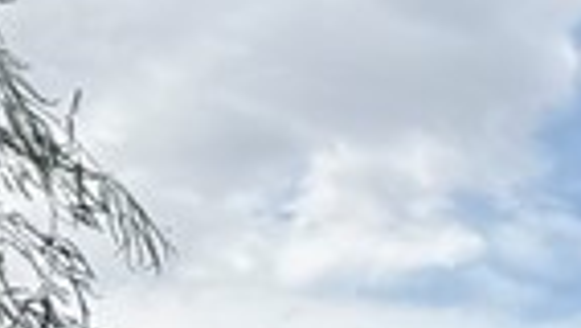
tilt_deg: +0.3
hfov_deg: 9.5
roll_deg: +0.8
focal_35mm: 189
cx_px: 1600
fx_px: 2913
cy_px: 1095
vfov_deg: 5.8
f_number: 1.78
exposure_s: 1/3021
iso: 80
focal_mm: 6.76
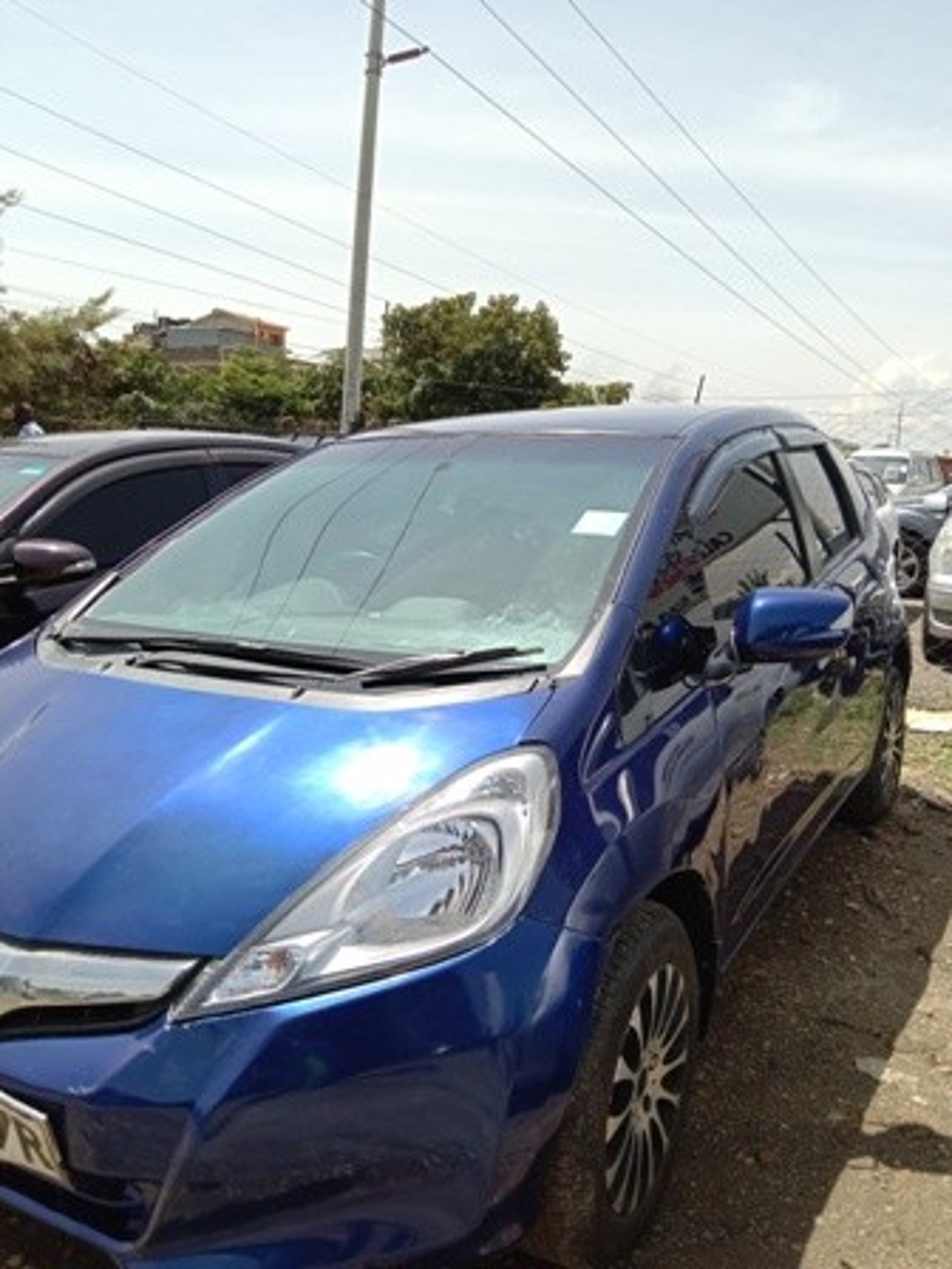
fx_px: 953
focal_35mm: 26
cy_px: 634
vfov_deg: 67.3
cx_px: 476
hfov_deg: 53.1
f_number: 2.2
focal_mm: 3.65
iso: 100
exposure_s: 1/759
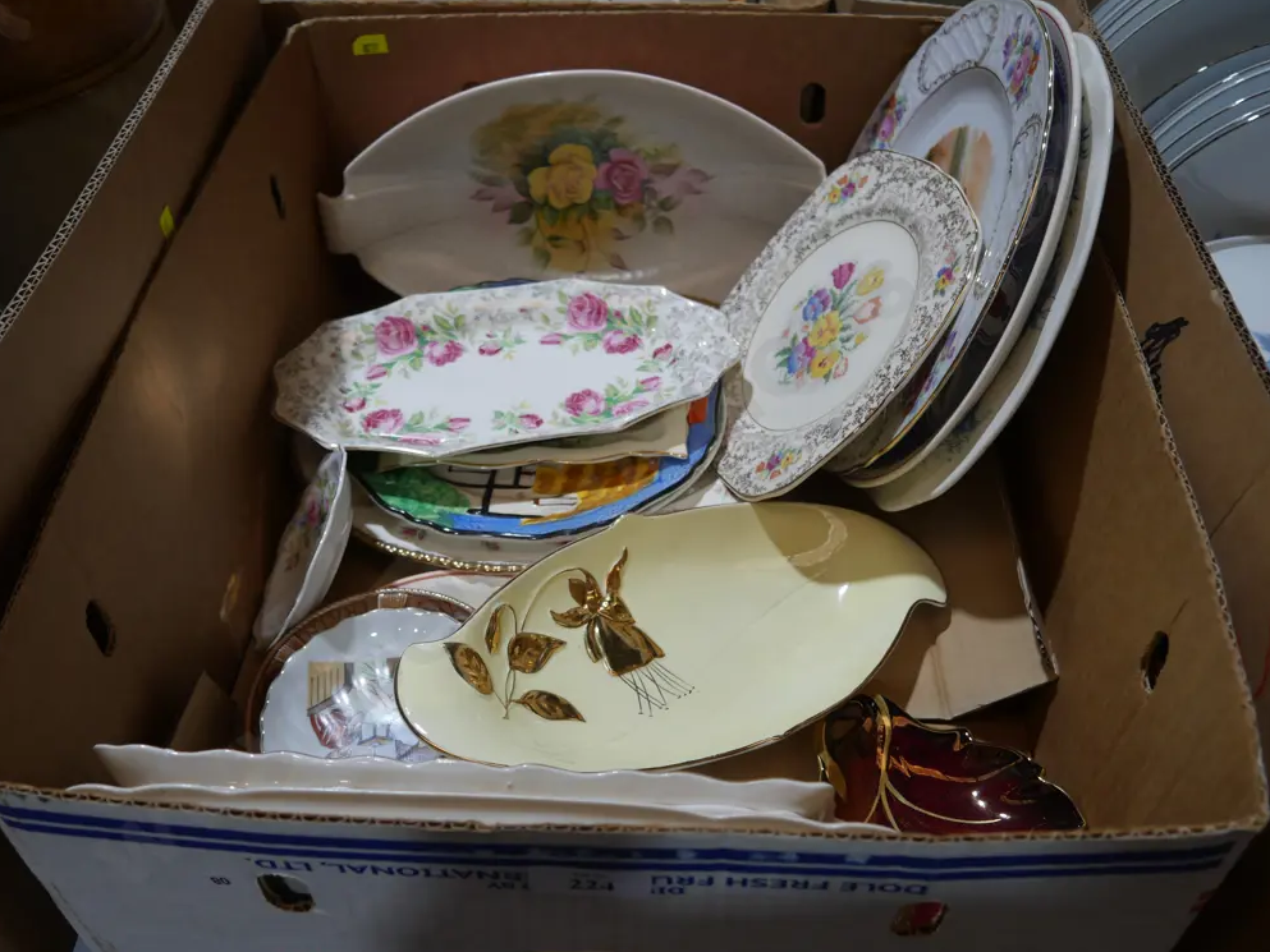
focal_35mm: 33
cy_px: 480
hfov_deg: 55.3
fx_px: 1211
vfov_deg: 43.0
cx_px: 628
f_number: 3.6
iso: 200
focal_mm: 16
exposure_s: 1/125
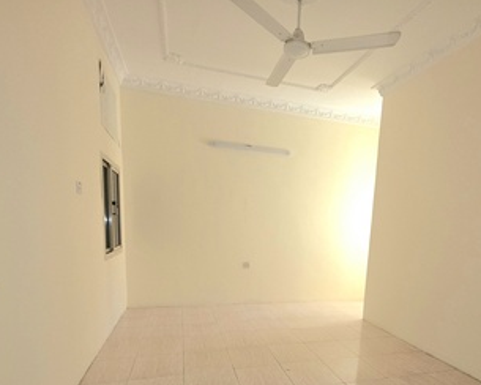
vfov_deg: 68.0
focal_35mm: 19
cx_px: 264
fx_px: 270
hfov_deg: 83.0
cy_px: 269
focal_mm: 2.2
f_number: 1.9
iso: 125
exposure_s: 1/60.2
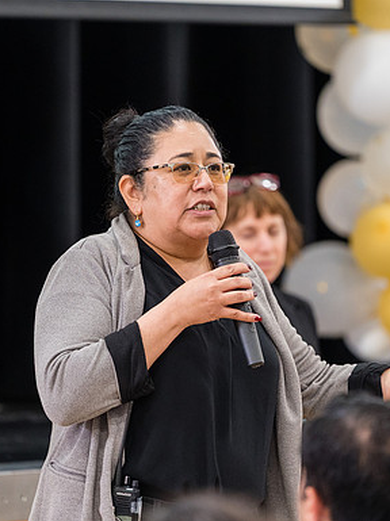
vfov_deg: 7.5
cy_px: 260
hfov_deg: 5.6
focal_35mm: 264
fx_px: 3972
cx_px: 200
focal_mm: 182
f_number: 2.8
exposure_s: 1/250
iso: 1600
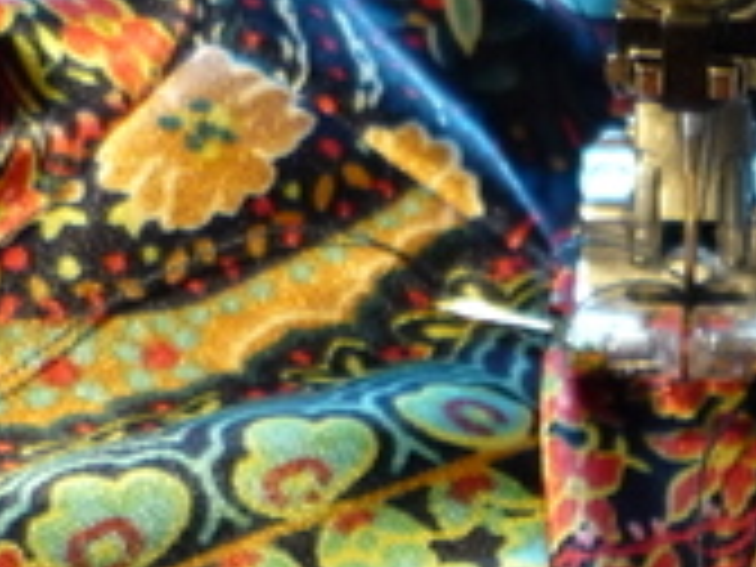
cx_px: 662
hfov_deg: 16.5
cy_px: 1008
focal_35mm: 118
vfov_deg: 11.7
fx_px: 2577
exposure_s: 1/30
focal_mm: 5.5
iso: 250
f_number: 2.8
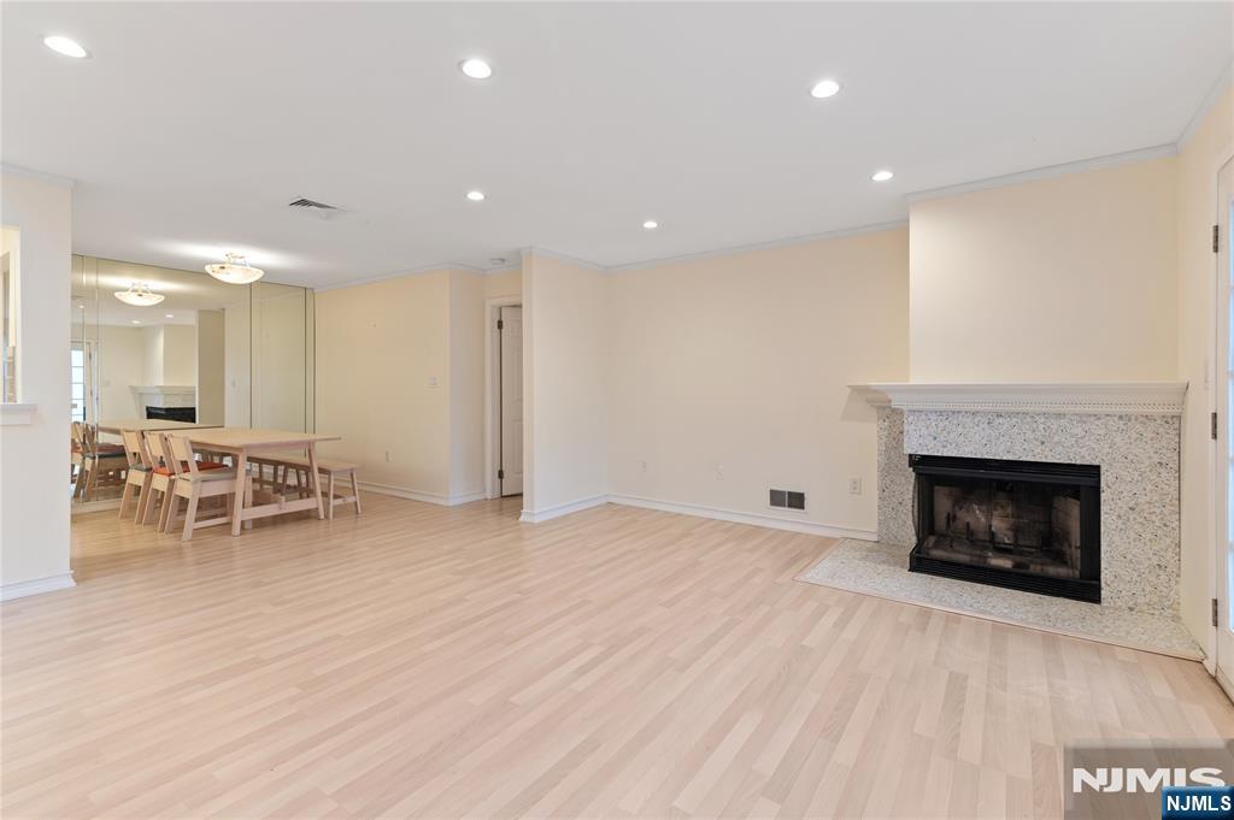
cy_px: 410
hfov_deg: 96.8
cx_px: 617
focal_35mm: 16
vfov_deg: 73.7
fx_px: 548
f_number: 8
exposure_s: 1/6
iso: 400
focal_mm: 16
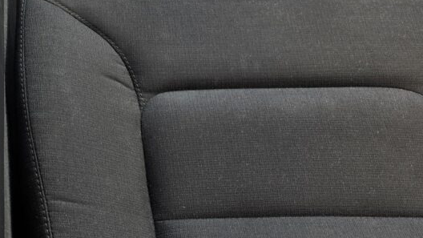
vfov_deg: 13.7
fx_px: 852
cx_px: -63
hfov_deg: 25.5
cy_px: -229
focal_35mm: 76
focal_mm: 6.5
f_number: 1.4
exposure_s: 1/50
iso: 10
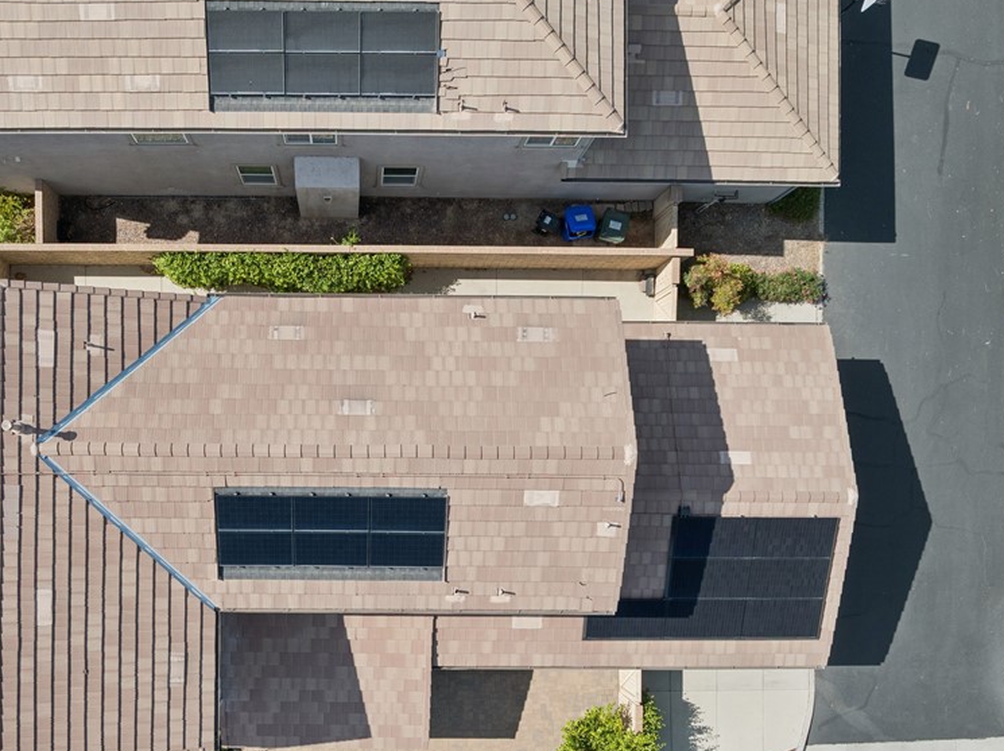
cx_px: 354
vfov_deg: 42.3
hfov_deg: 54.5
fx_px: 956
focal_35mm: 33
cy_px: 499
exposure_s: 1/60
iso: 100
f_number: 2.8
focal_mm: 12.3
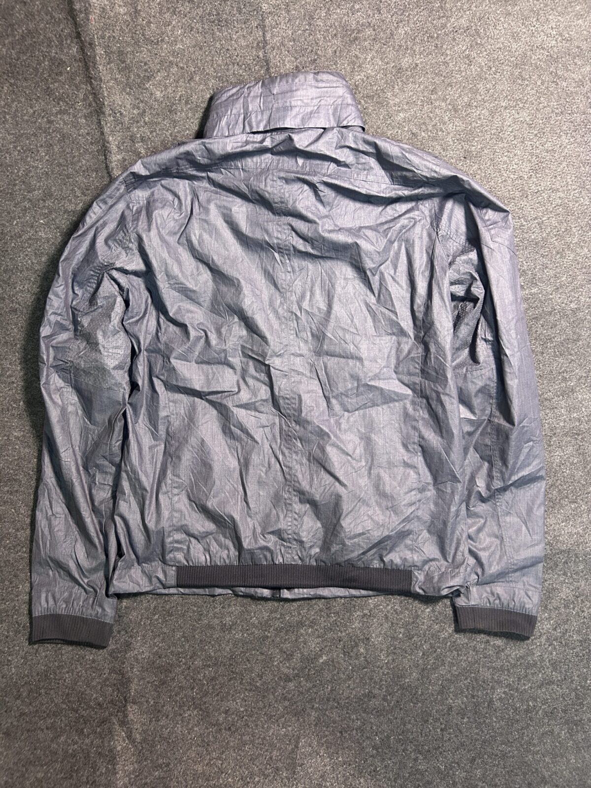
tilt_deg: -68.6
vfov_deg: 67.3
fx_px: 592
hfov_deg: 53.1
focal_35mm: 26
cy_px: 394
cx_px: 296
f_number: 1.5
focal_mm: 5.7
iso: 320
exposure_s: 1/50
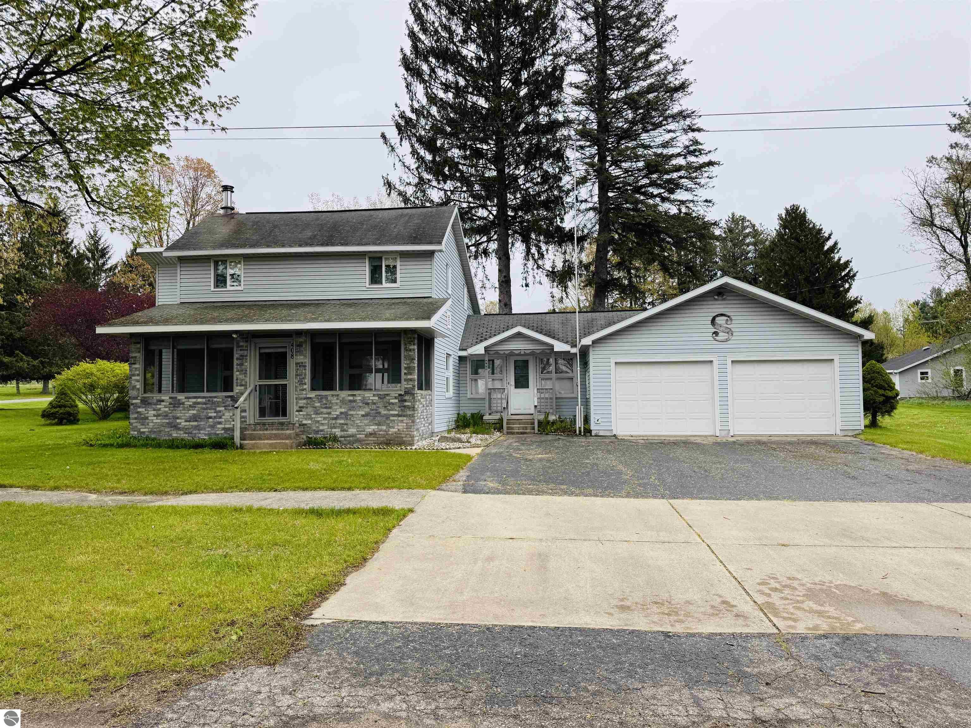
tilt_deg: +2.4
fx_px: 673
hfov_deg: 71.6
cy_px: 364
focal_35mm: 24
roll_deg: +0.3
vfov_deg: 56.8
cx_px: 486
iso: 80
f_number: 1.78
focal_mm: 6.76
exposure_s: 1/544
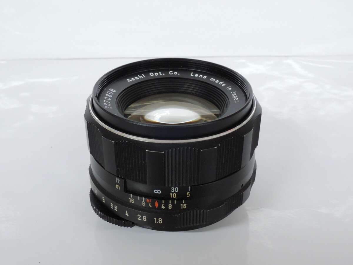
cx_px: 176
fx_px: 459
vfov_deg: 32.2
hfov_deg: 42.1
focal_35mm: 45
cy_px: 132
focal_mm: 9.6
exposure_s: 1/20
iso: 800
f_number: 7.3
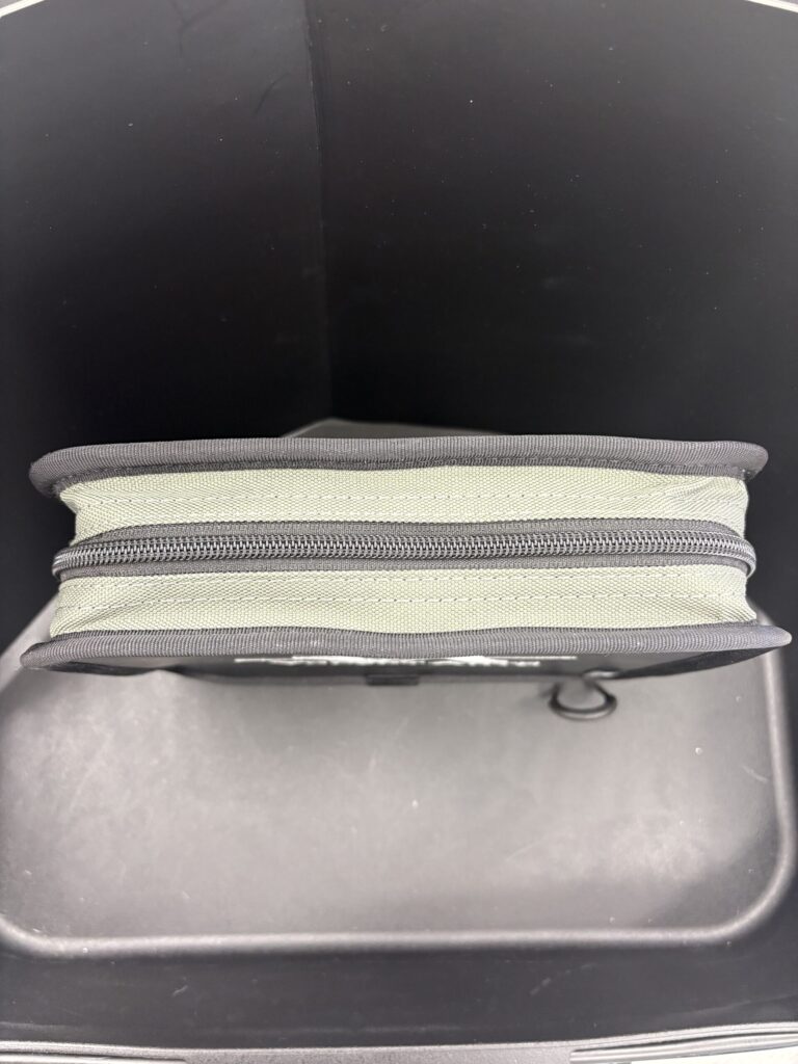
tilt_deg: -80.0
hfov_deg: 53.1
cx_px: 399
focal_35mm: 26
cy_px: 532
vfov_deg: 67.3
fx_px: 799
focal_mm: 5.96
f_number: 1.6
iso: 250
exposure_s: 1/50
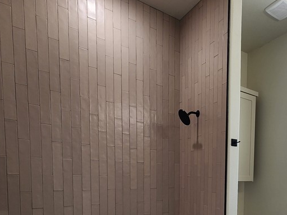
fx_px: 216
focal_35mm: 26
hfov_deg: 59.9
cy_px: 193
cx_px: 243
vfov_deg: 47.8
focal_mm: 2.2
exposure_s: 1/60
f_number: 2.2
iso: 50
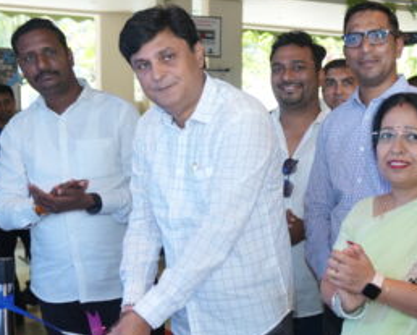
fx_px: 828
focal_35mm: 67
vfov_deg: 22.7
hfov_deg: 26.4
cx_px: 443
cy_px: 228
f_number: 2.8
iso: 400
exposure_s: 1/200
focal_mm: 24
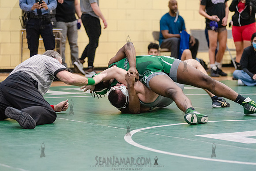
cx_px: 128
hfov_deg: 15.3
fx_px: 951
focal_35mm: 134
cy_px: 86
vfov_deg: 10.3
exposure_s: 1/400
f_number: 3.5
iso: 4000
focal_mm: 125
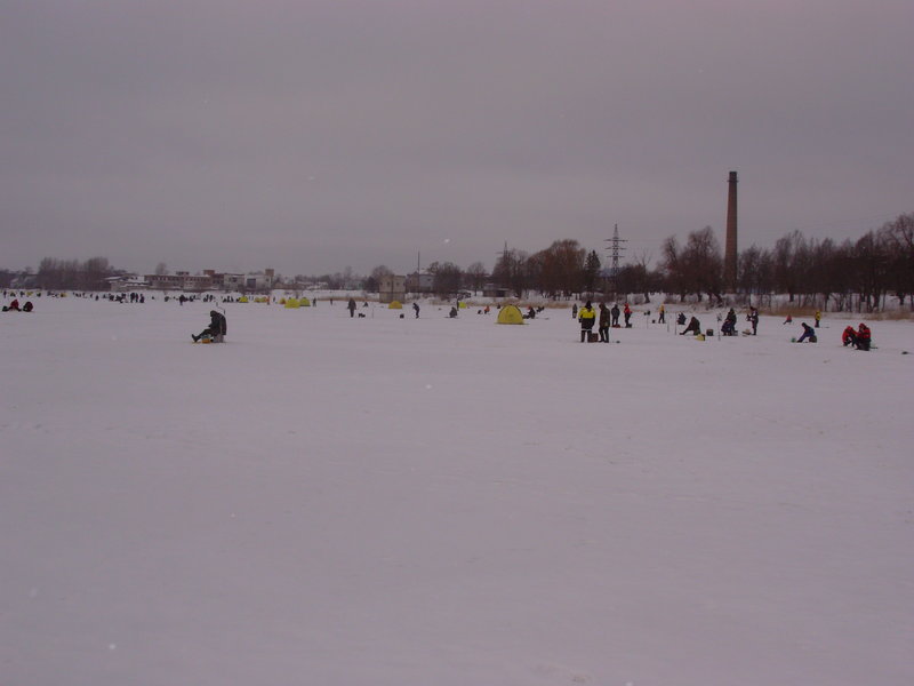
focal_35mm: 38
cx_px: 457
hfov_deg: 49.0
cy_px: 343
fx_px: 1003
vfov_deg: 37.7
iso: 50
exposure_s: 1/342
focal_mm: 6.3
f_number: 4.9
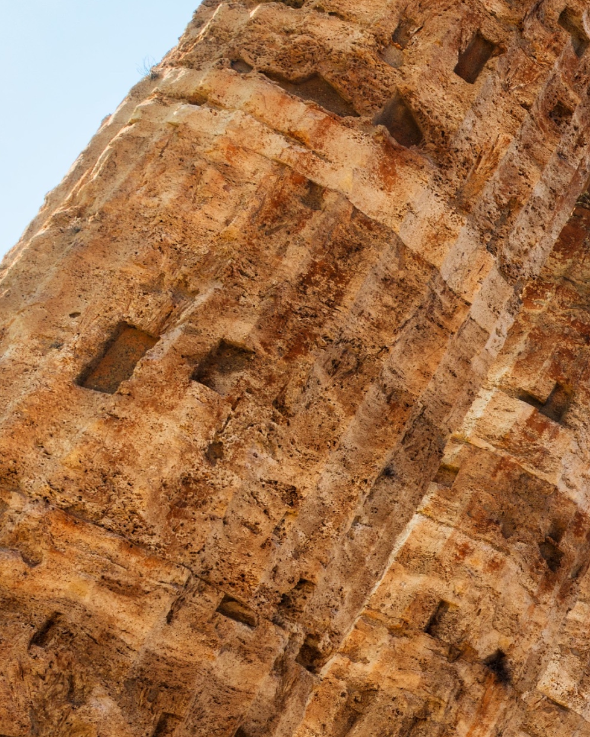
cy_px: 672
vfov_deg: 26.9
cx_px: 1107
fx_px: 1484
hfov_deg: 17.5
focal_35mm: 68
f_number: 14
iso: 100
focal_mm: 18
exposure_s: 1/100
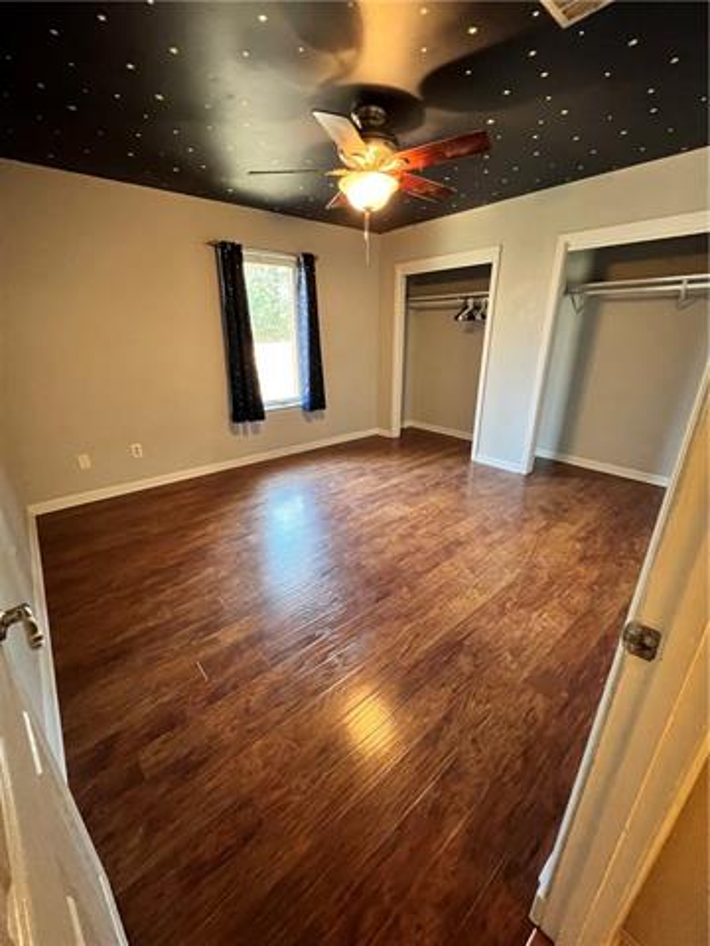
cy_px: 473
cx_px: 355
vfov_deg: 106.2
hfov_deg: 89.9
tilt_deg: -20.8
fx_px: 356
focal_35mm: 13
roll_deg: +1.0
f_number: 1.8
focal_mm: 1.57
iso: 800
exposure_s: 1/60
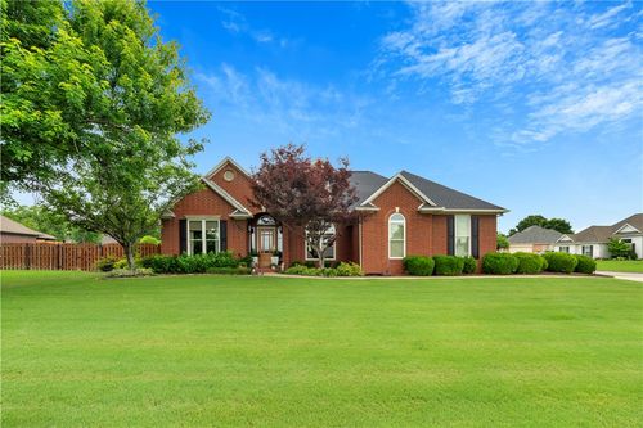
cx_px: 322
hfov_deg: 93.3
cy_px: 214
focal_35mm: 17
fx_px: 304
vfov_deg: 70.4
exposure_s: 1/60
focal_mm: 17
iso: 80
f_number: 7.1
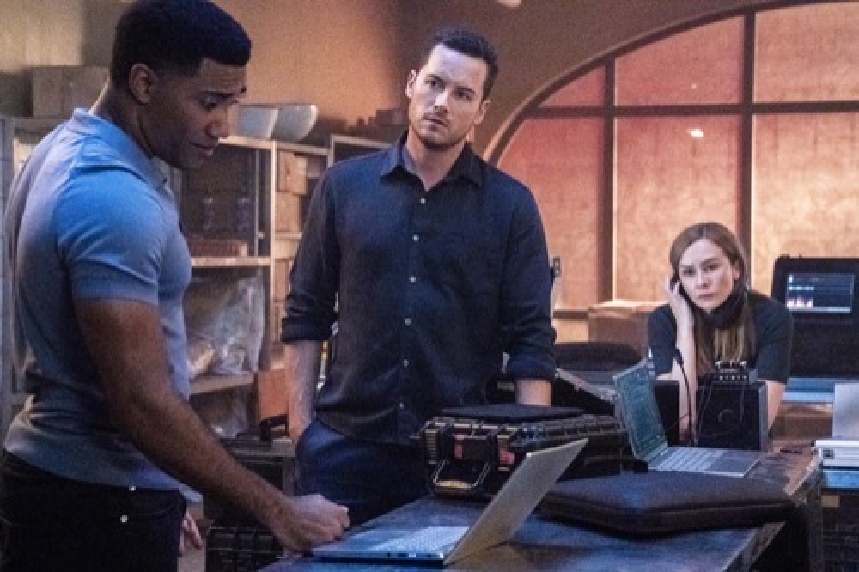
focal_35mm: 70
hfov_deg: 28.9
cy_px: 286
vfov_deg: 19.4
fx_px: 1670
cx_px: 430
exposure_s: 1/400
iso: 12800
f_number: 5.6
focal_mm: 70
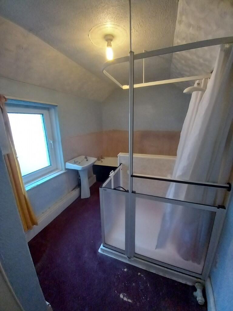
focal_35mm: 13
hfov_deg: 89.9
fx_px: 117
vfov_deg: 106.2
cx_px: 116
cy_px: 156
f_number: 2.2
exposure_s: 1/20
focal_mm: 1.13
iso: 320
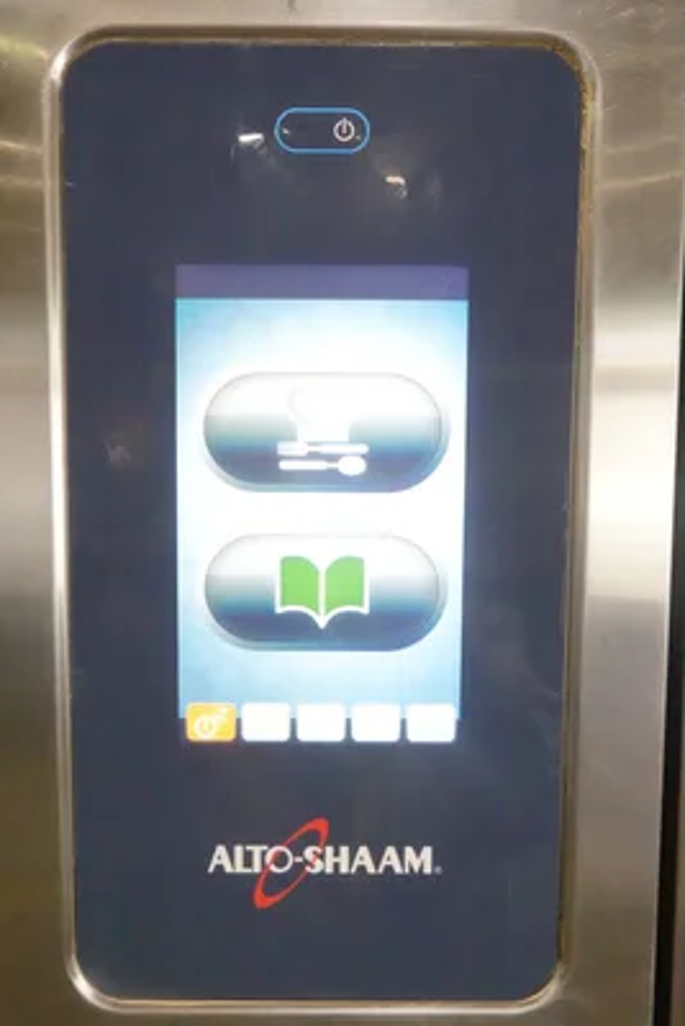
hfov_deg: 42.4
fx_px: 884
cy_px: 513
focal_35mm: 31
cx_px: 342
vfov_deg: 60.3
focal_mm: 11.52
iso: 5000
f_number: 10
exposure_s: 1/40
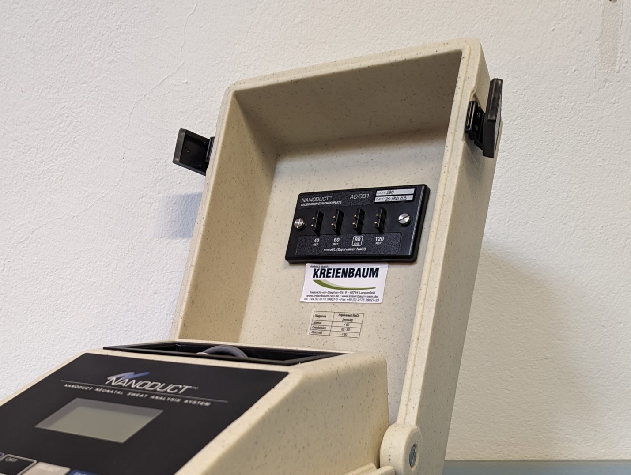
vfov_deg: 32.9
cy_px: 363
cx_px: 173
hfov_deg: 42.7
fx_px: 785
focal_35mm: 43
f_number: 1.85
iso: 94
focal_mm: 6.81
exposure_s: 1/27.3
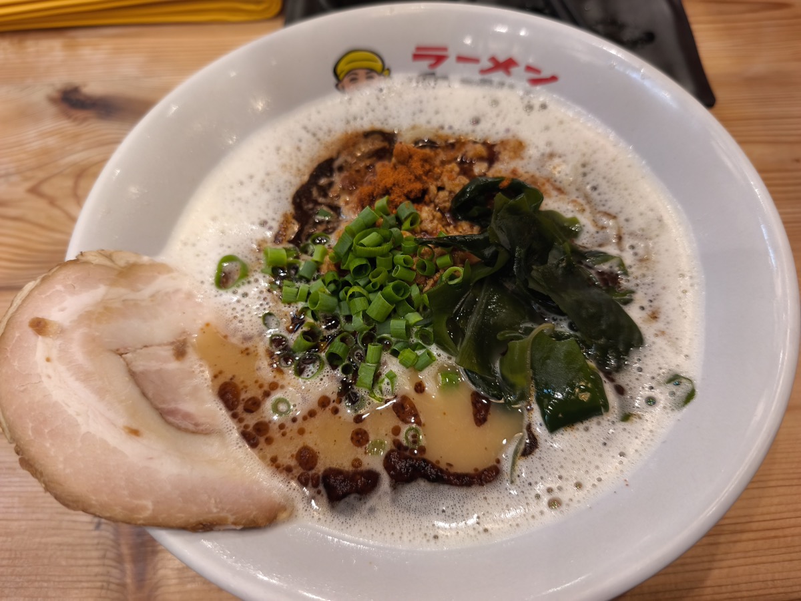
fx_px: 532
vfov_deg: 58.9
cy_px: 300
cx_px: 400
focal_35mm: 23
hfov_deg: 73.9
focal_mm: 6.57
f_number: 1.6
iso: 250
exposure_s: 1/50
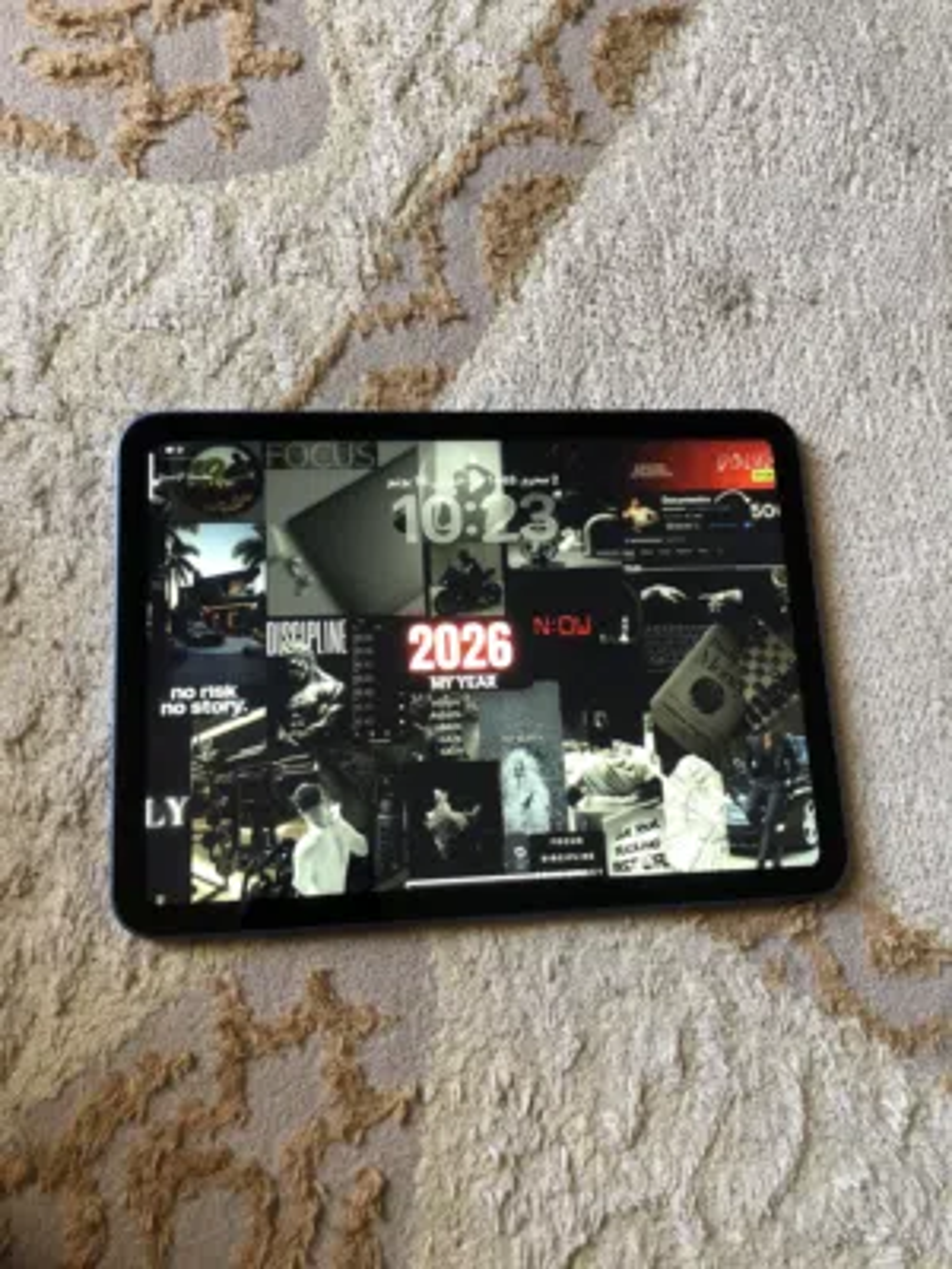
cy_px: 634
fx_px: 1027
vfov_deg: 63.4
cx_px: 476
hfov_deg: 49.7
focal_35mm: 28
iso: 40
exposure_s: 1/20
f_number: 1.8
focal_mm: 4
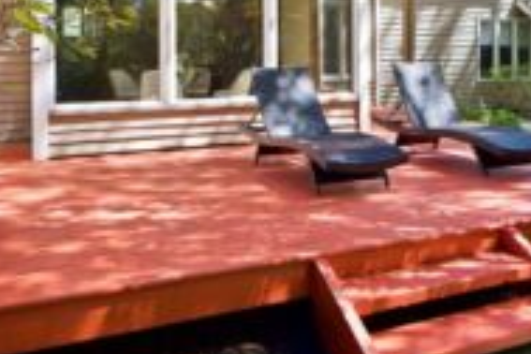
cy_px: 7
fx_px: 531
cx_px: 309
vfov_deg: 33.9
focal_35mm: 36
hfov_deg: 52.9
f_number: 9
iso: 400
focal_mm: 17
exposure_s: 1/25
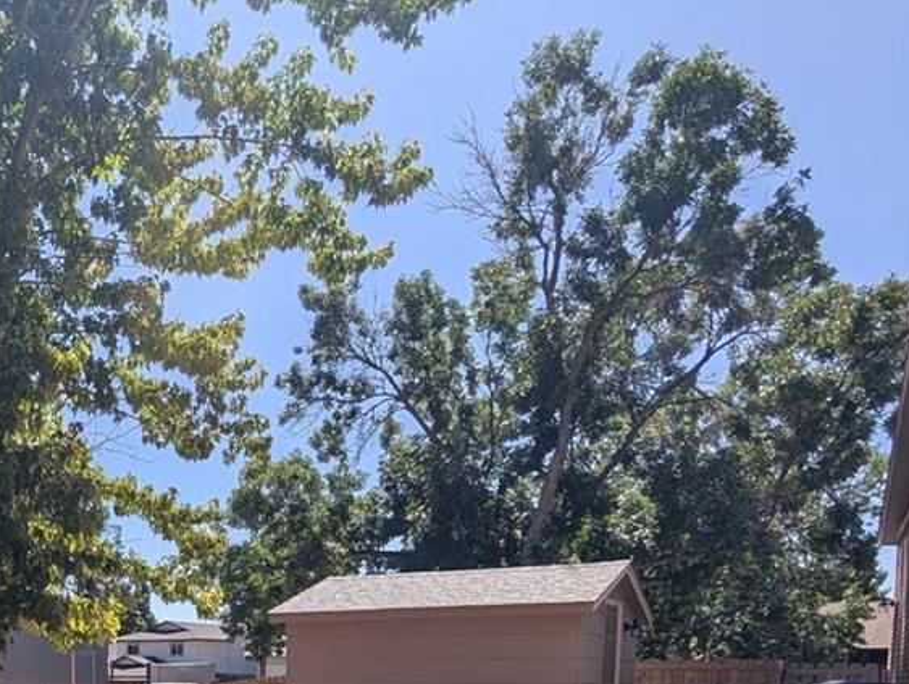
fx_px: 894
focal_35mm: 34
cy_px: 760
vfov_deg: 35.5
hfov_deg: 50.2
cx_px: 163
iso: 52
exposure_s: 1/2439
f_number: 1.7
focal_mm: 2.02
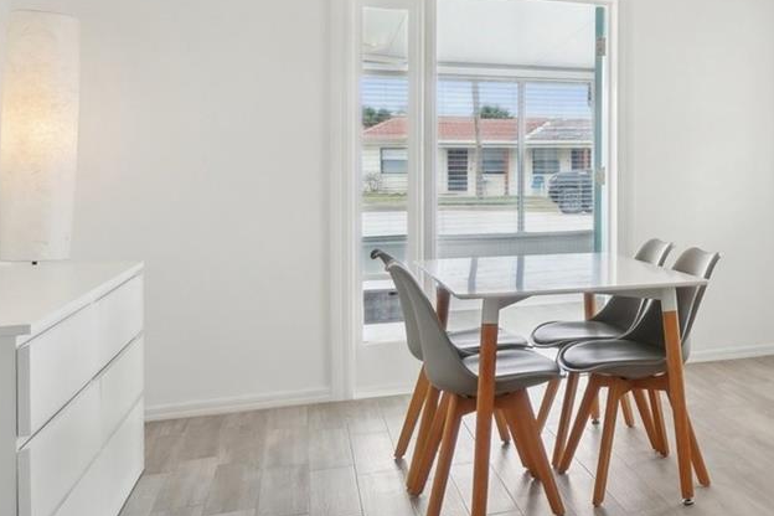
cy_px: 187
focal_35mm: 42
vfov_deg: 31.5
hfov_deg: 37.6
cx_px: 874
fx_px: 909
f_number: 8
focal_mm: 11
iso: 400
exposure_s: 1/50
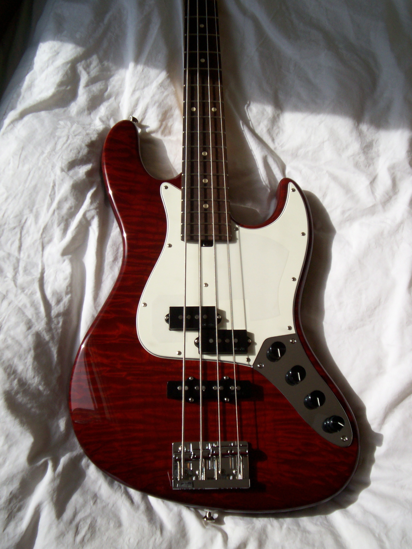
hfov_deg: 39.7
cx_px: 206
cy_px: 274
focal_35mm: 36
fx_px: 571
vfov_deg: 51.4
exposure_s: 1/466
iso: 100
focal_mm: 5.9
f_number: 4.5
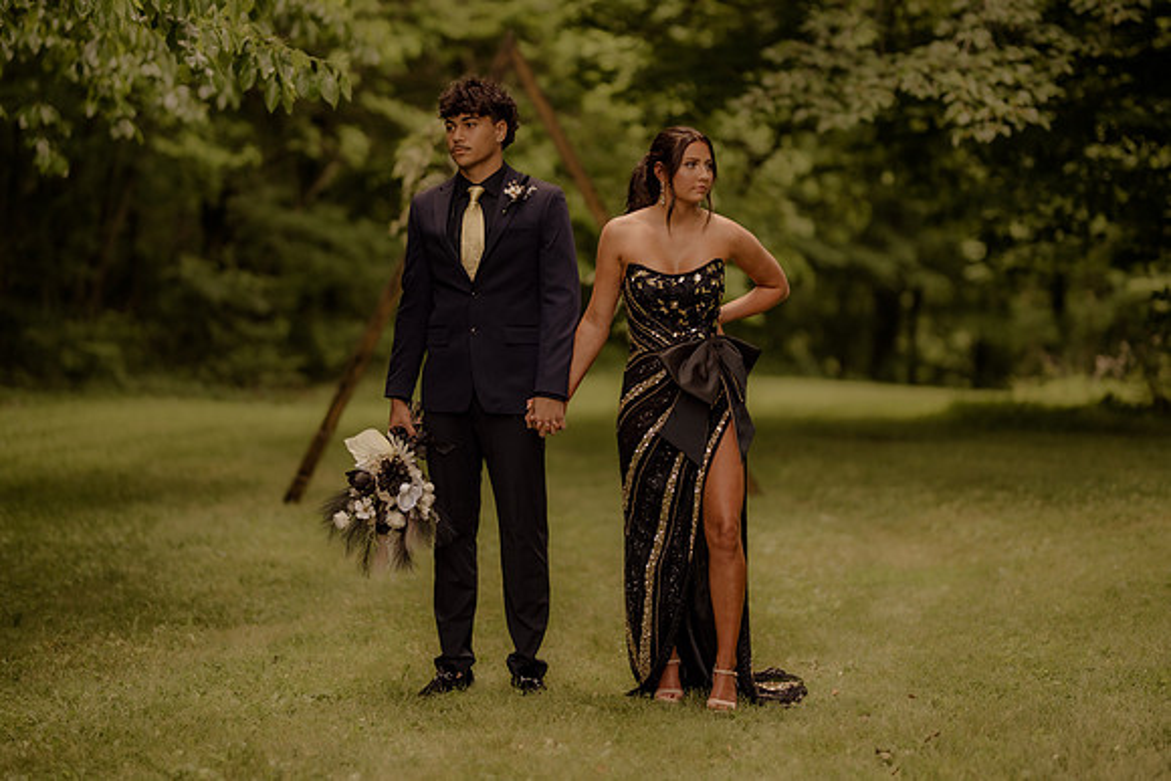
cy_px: 390
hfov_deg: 23.5
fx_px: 2814
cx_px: 586
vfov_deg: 15.8
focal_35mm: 86
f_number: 1.4
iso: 400
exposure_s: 1/2000
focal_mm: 85
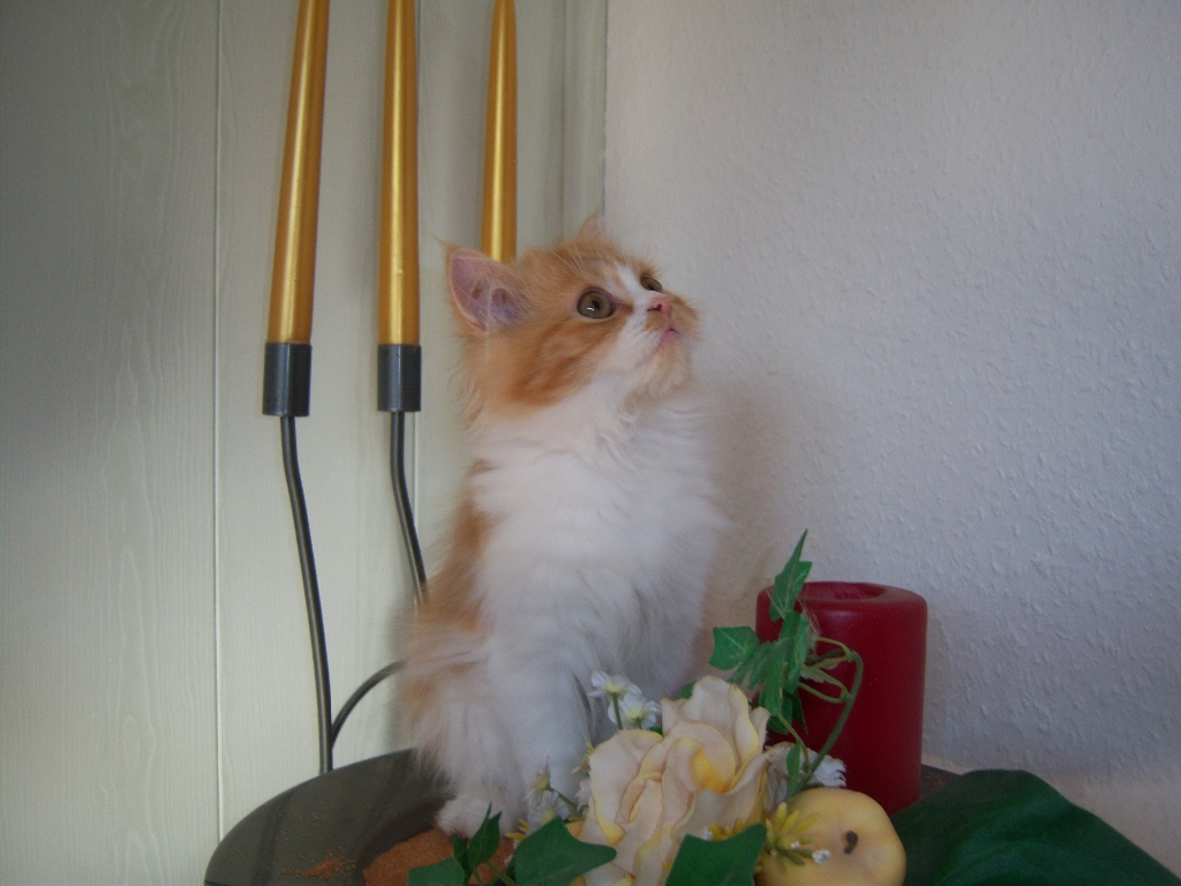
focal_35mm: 36
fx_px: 1228
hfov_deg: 51.4
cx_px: 590
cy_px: 443
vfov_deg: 39.7
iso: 80
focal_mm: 7.5
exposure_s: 1/80
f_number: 2.8
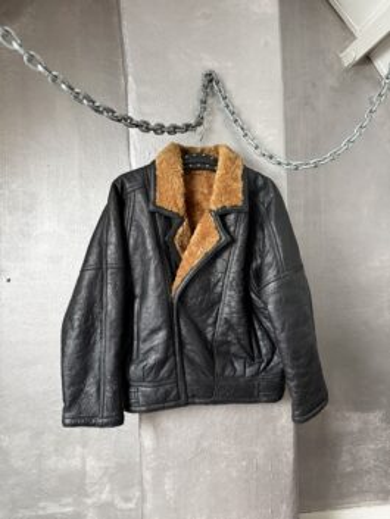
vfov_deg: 71.6
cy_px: 260
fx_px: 360
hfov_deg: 56.8
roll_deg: -0.4
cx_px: 195
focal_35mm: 24
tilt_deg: -0.9
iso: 800
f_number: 1.78
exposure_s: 1/56
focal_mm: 6.76
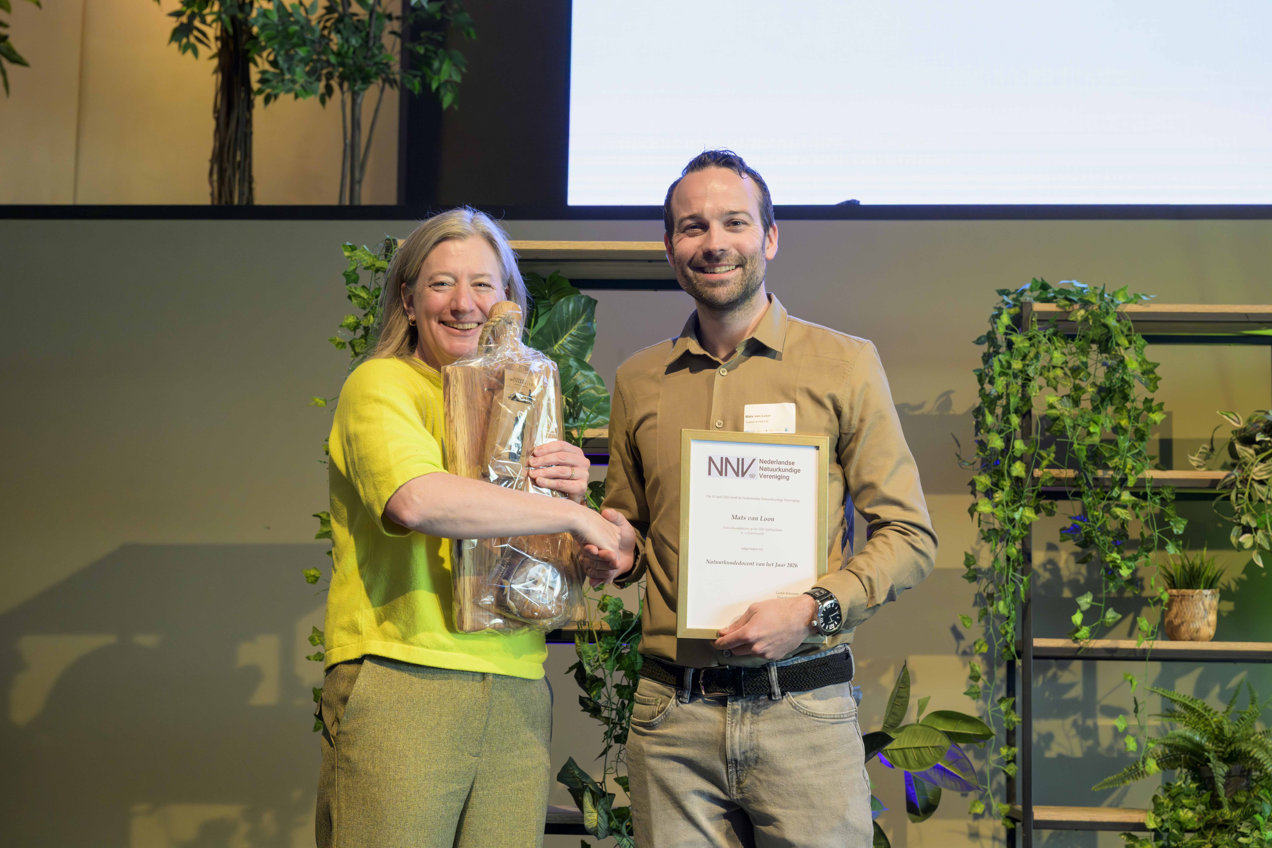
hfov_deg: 33.9
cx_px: 636
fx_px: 2085
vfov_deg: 23.0
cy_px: 424
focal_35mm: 59
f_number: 6.3
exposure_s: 1/140
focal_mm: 59
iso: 1600
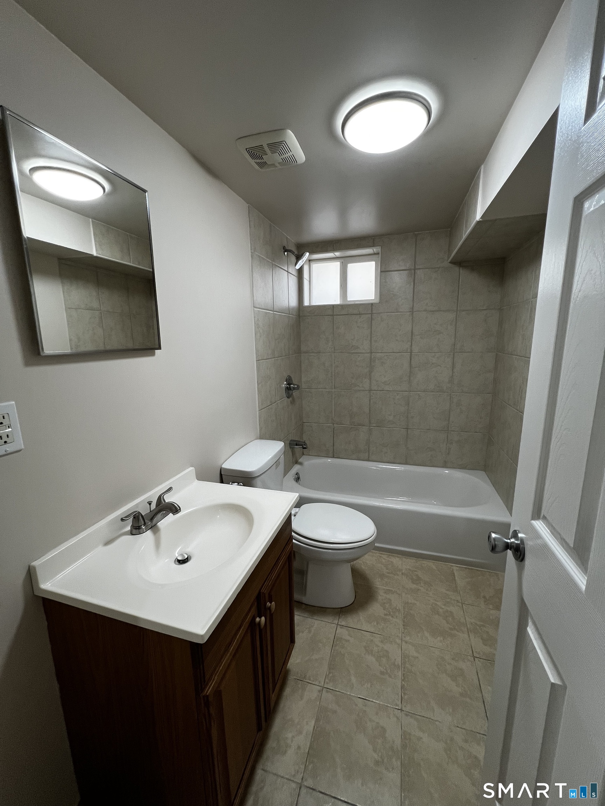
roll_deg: +1.5
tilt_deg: -11.1
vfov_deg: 106.2
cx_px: 302
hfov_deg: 89.9
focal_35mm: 13
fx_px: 303
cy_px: 403
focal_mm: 1.57
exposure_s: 1/120
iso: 200
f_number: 1.8
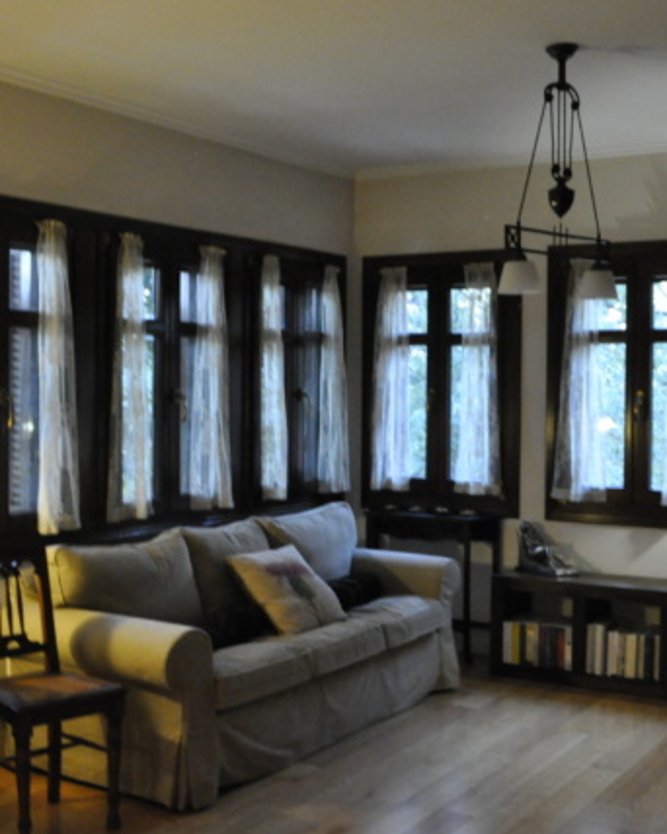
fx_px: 1136
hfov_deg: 32.7
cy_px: 402
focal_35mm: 46
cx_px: 355
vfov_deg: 40.3
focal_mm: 20
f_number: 6.3
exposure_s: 1/6
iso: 3200
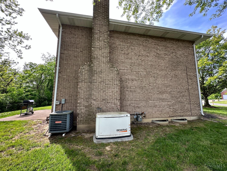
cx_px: 114
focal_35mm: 14
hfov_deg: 102.1
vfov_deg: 85.7
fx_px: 92
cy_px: 86
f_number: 2.2
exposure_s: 1/255
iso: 40
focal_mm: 2.22
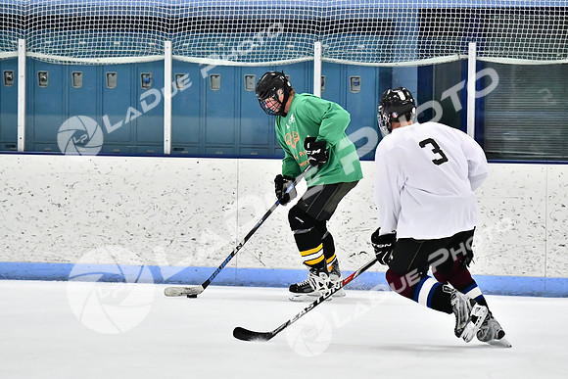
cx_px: 284
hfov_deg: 9.1
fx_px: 3551
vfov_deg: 6.1
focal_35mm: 225
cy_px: 190
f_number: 2.8
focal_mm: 150
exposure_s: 1/1600
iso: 6400
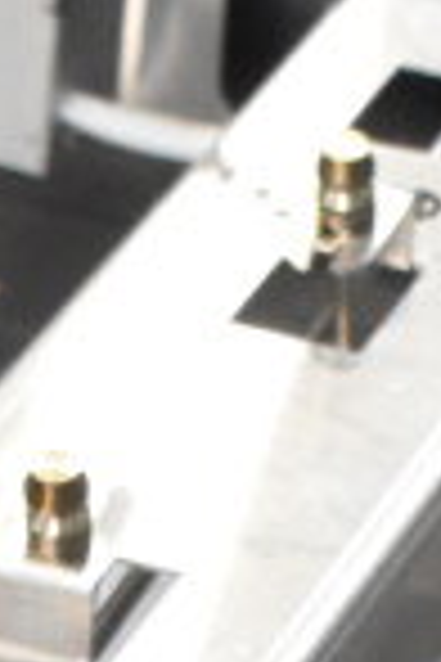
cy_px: 1574
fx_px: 6504
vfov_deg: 5.6
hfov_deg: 3.9
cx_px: 130
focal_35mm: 354
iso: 6400
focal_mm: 38
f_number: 7.1
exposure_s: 1/200
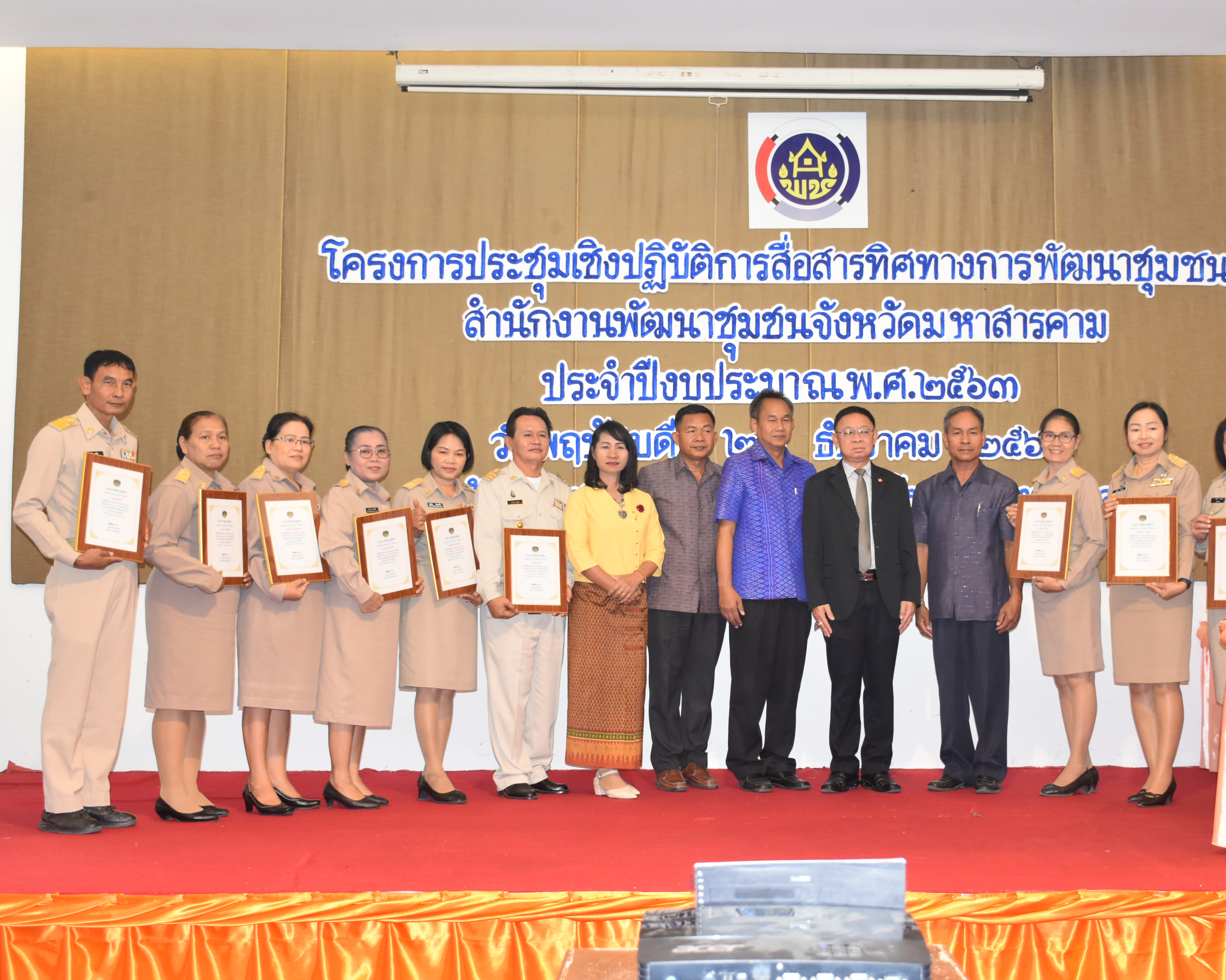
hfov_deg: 41.9
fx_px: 1597
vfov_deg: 34.2
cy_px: 491
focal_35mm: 44
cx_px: 720
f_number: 4.5
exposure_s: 1/80
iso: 800
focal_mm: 26
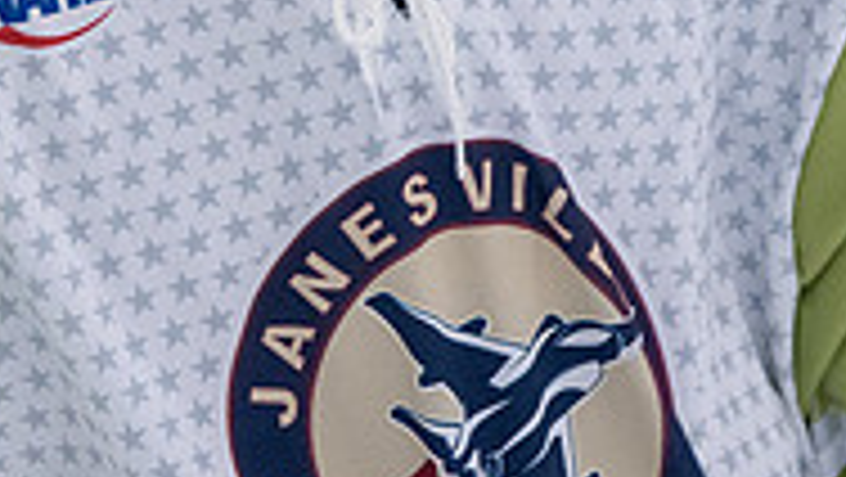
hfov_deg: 1.8
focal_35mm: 1222
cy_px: -399
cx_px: 71
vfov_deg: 1.0
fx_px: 27428
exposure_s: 1/800
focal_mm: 200
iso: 2000
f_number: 3.5
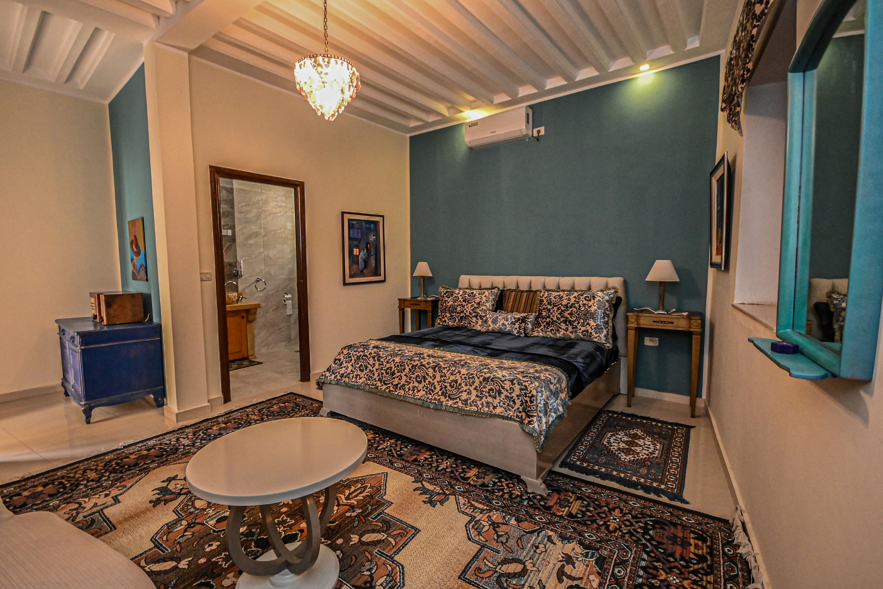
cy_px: 294
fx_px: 368
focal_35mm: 15
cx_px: 442
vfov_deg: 77.3
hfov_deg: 100.4
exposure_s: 1/60
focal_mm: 10
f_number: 4
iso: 3200
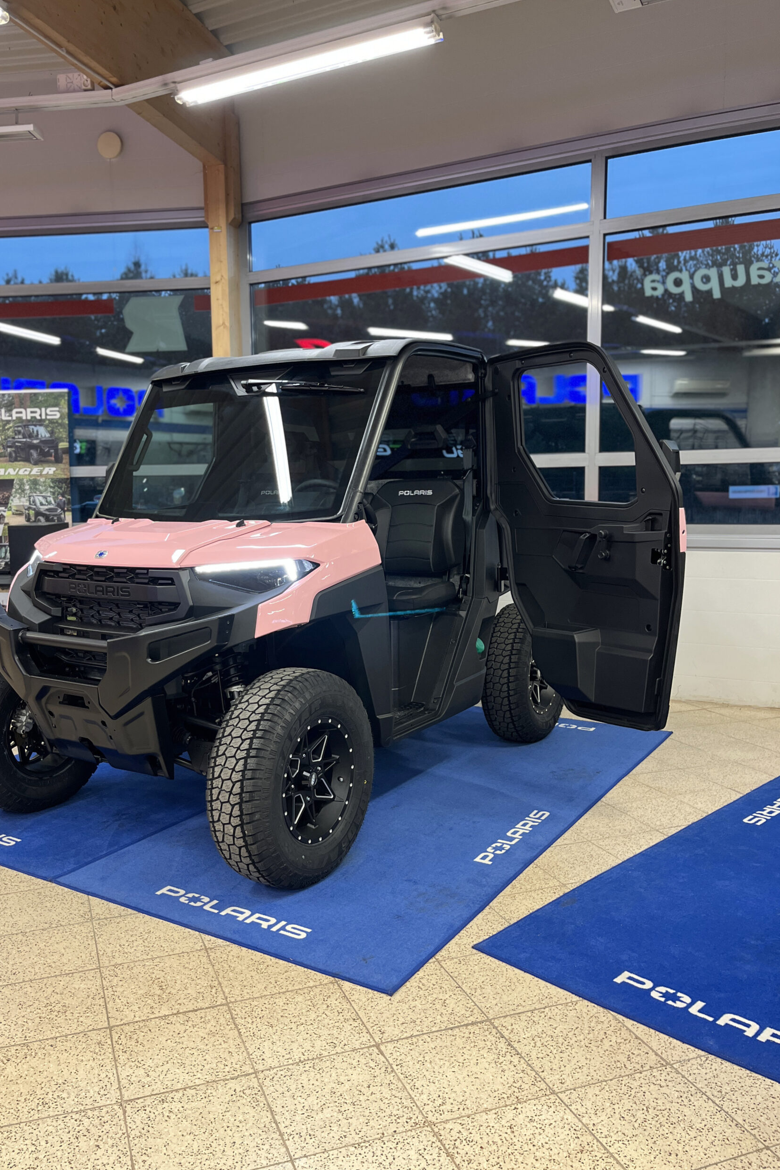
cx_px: 328
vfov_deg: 65.5
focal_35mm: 28
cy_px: 583
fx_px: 910
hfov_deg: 46.2
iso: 160
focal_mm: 5.1
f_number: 1.6
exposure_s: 1/50
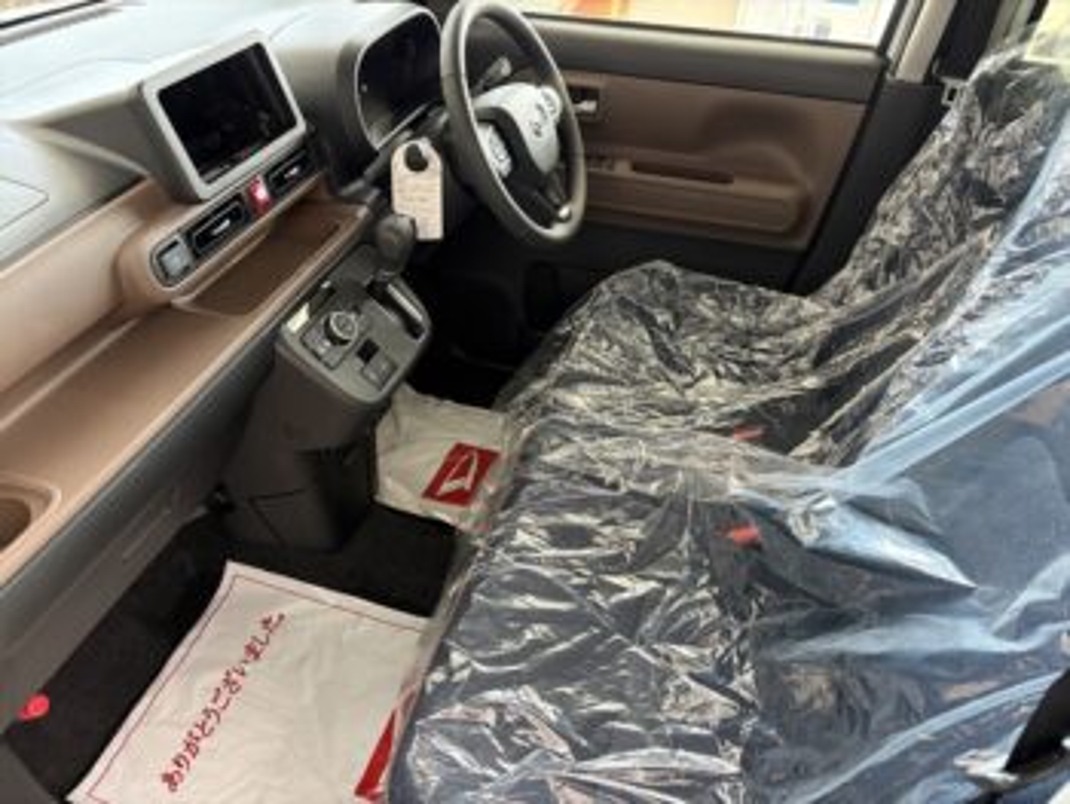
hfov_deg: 67.3
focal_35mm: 26
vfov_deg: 53.1
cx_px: 535
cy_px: 402
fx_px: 804
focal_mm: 5.96
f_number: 1.6
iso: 320
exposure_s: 1/60
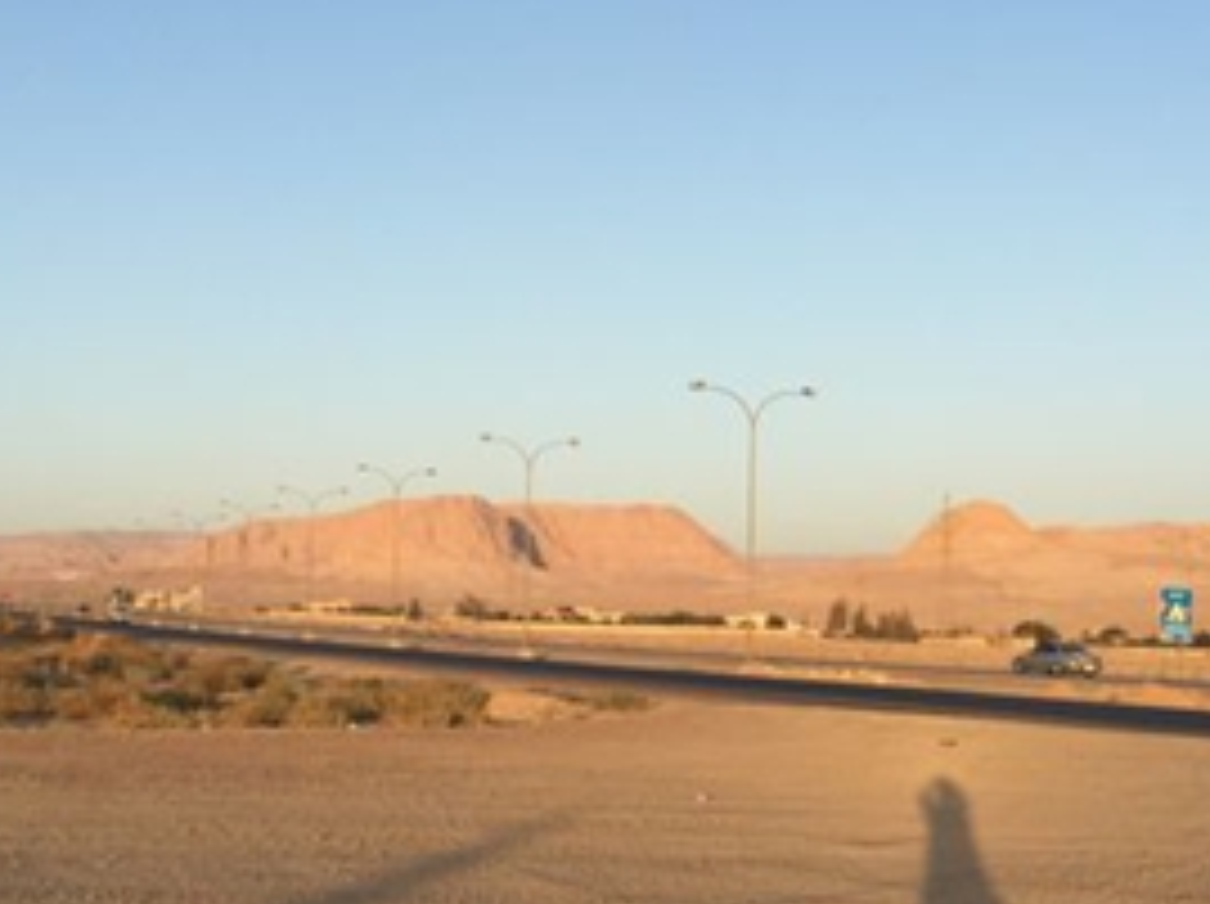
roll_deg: -3.1
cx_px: 580
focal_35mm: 54
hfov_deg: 35.6
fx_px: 1885
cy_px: 488
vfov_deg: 27.0
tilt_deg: +6.5
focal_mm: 4.15
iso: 32
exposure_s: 1/791
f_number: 2.2
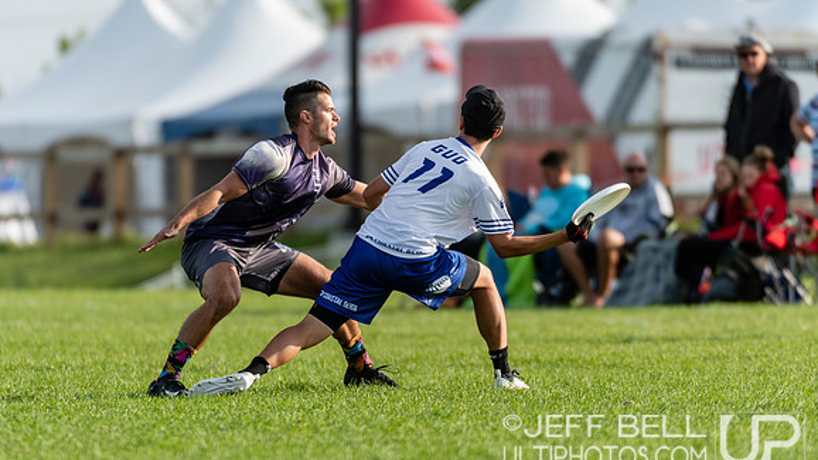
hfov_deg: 3.4
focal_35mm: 631
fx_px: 13685
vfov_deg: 1.9
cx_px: 409
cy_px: 210
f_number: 4
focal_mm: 400
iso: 250
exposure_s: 1/1600
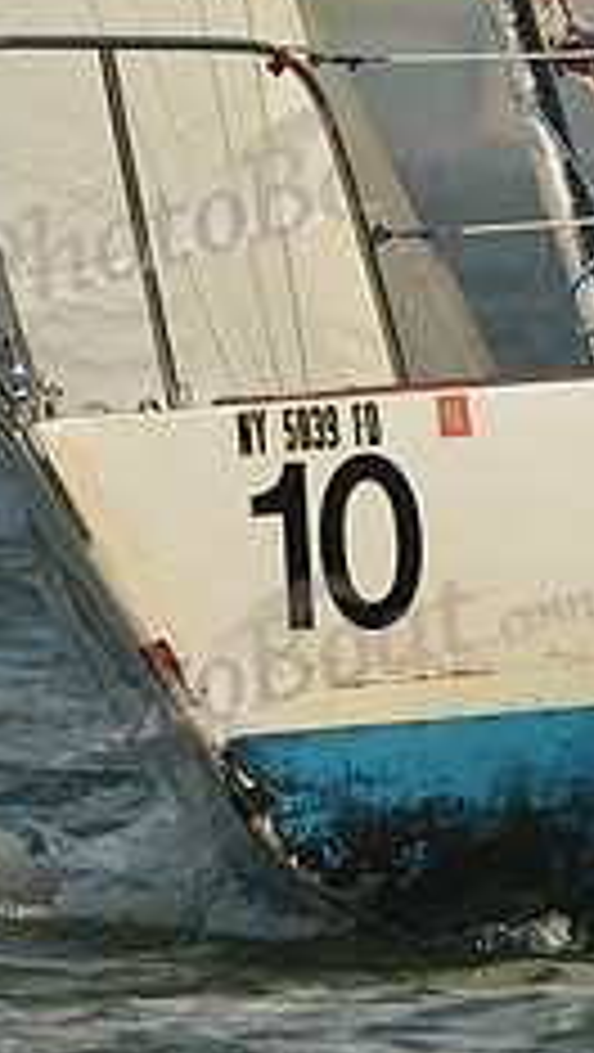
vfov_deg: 2.1
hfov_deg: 1.2
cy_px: 371
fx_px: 28974
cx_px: 832
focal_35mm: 1037
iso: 320
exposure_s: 1/1250
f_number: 8
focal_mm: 400
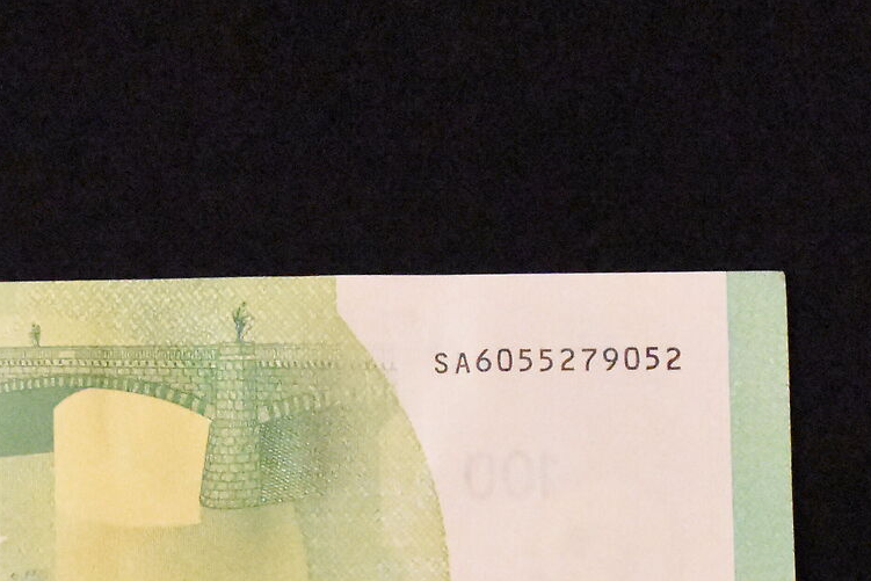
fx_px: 2783
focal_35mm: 115
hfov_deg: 17.7
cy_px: 601
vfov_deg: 11.8
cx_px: 198
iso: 25600
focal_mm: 24
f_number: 8
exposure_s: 1/60
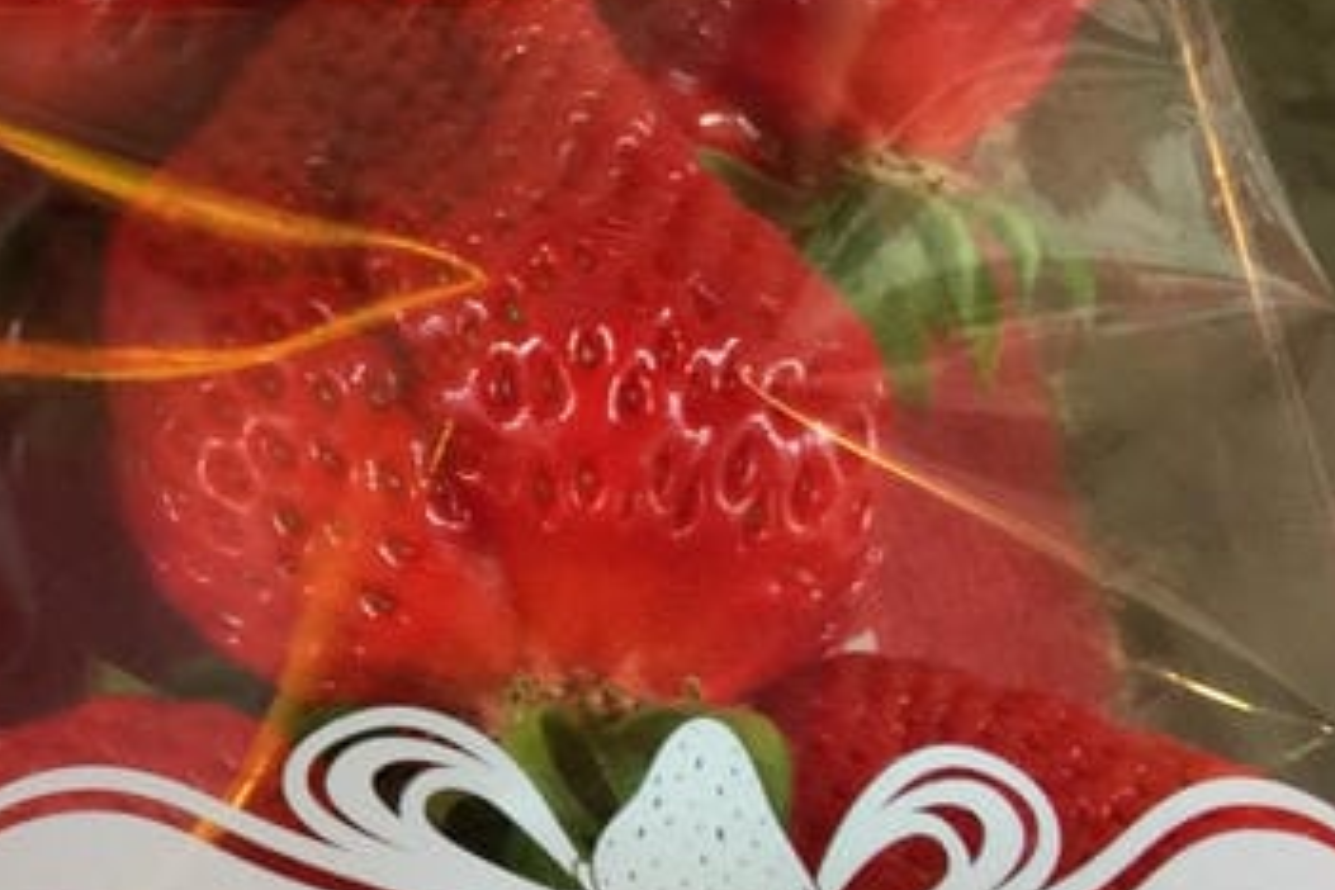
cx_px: -380
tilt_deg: -54.2
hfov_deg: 21.5
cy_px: 456
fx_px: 3189
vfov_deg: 15.9
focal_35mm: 86
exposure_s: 1/15
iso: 64
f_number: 2.2
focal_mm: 4.15
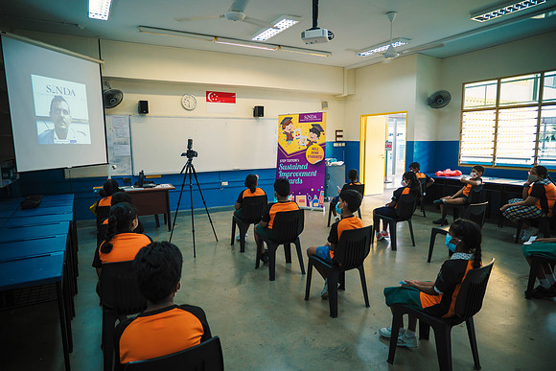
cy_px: 186
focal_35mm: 21
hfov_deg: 80.7
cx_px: 278
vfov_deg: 59.1
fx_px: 327
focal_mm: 10
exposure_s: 1/160
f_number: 2
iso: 200
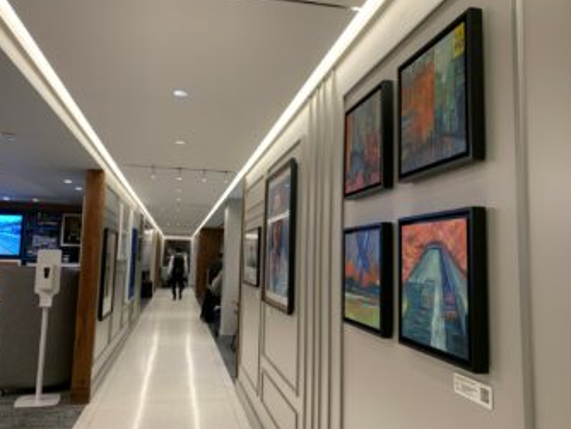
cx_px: 270
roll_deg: -3.4
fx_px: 462
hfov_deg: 63.4
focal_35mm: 28
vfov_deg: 49.8
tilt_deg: +6.7
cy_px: 210
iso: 125
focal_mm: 4.25
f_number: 1.8
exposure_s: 1/50
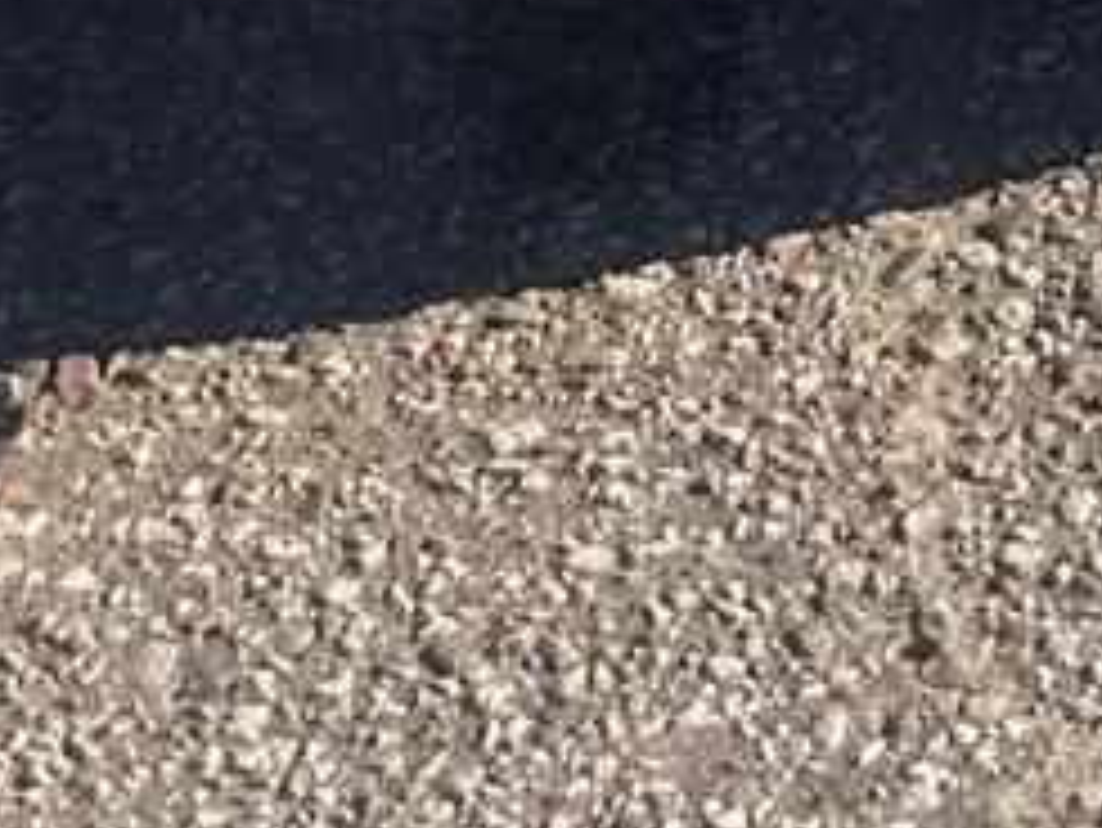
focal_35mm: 183
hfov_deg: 10.8
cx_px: 886
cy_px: -1620
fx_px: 5829
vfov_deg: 7.2
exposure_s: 1/1919
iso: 20
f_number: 1.8
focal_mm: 3.99
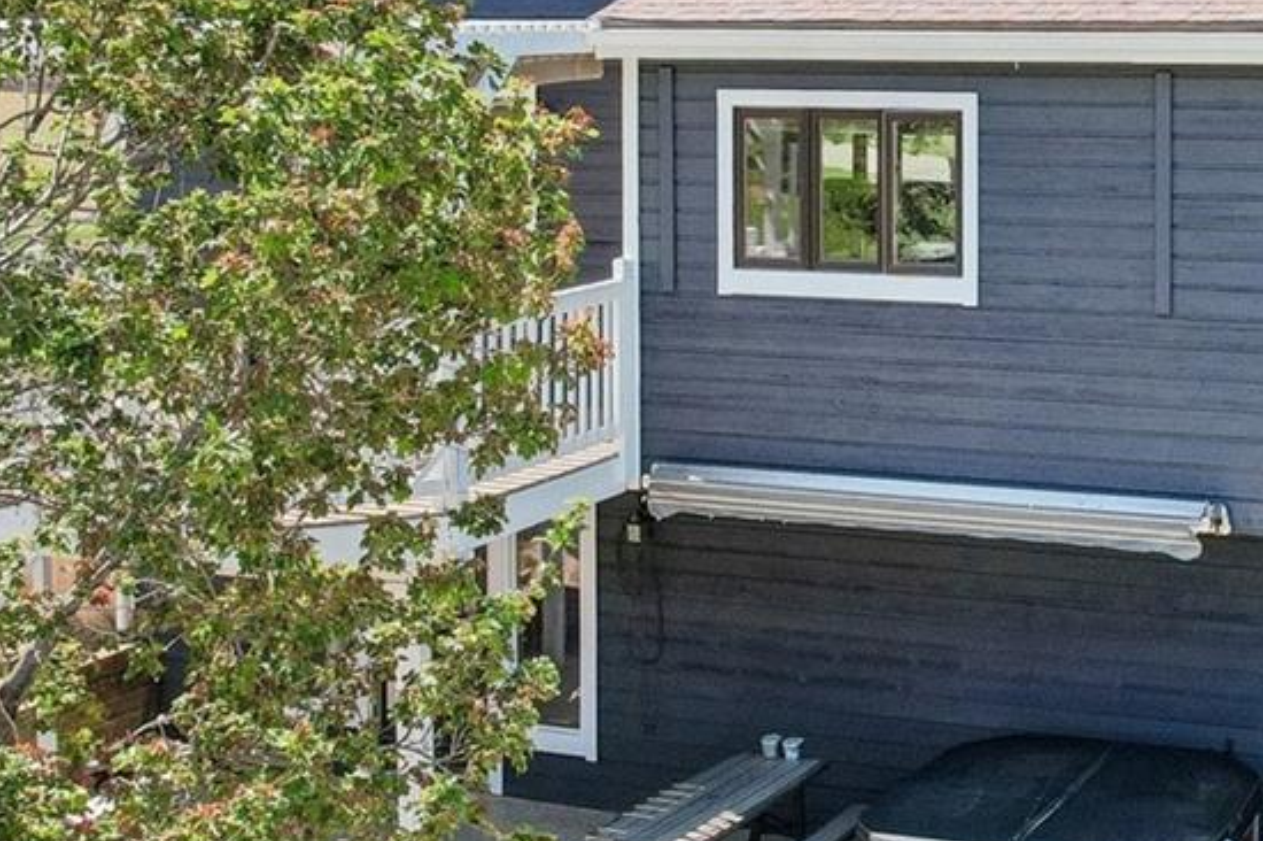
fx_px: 2244
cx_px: 1192
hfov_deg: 29.8
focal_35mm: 64
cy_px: 110
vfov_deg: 20.8
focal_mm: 8.4
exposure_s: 1/1500
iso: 100
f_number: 2.8
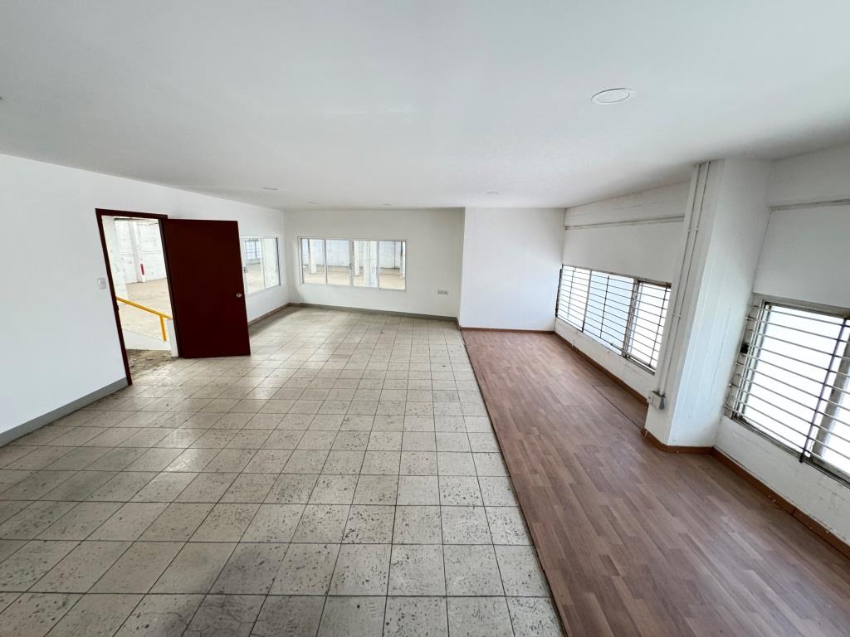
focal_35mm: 14
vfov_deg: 85.7
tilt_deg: -10.6
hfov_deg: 102.1
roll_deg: +0.3
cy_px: 318
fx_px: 344
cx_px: 425
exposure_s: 1/99
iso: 200
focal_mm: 2.22
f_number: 2.2
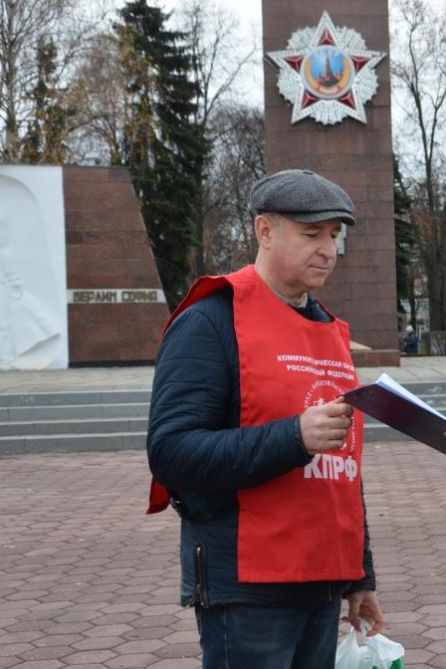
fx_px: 1356
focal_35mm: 73
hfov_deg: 18.1
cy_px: 333
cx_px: 471
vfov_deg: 27.7
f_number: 5.6
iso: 360
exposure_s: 1/125
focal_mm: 32
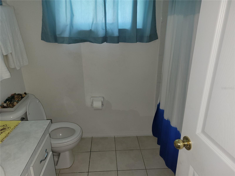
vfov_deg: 53.1
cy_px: 88
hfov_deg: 67.3
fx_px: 177
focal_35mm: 26
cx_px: 118
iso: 80
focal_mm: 5.4
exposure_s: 1/24.6
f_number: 1.8
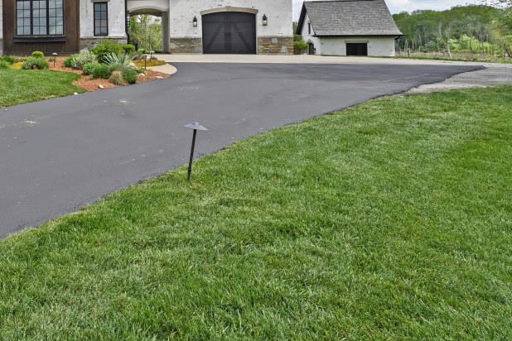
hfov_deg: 43.5
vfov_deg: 36.3
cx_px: -48
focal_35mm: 34
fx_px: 484
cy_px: 30
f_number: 7.1
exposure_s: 1/400
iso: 100
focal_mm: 14
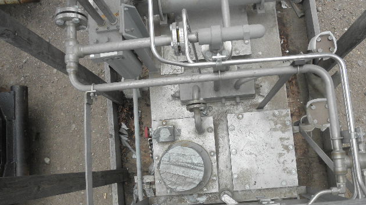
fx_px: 301
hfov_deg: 62.6
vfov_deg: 37.6
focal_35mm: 31
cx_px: 181
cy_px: 125
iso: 64
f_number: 3
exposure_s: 1/400
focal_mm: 5
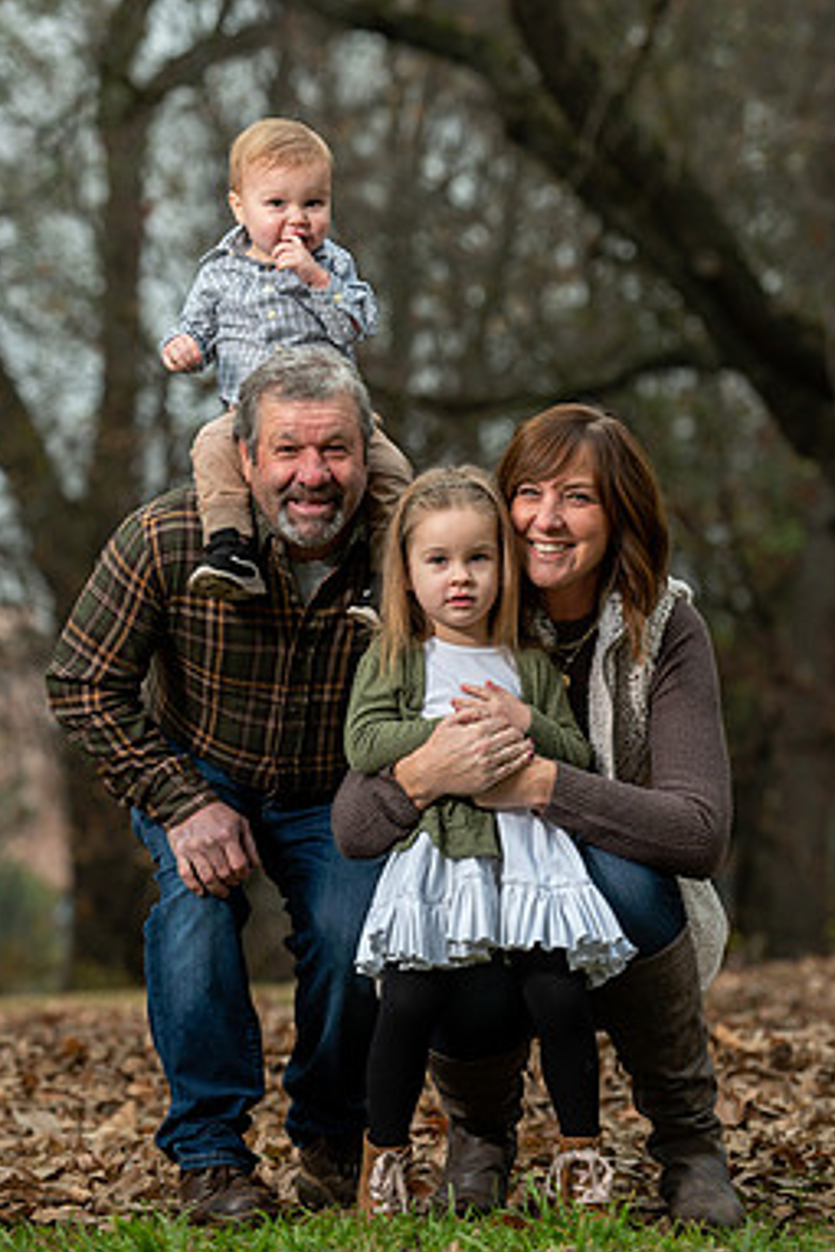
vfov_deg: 13.4
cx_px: 416
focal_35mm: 153
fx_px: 5318
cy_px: 521
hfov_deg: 9.0
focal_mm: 130
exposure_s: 1/125
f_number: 4
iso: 200
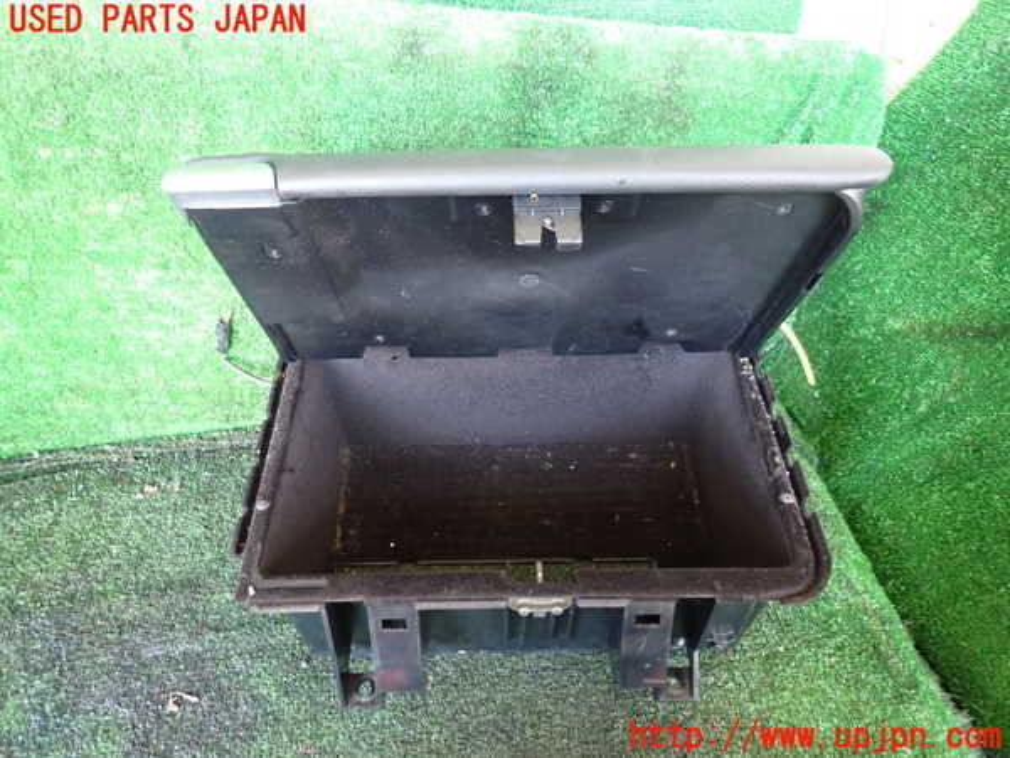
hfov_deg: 69.4
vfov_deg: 54.9
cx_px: 505
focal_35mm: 25
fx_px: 729
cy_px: 379
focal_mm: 4.5
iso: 640
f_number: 2
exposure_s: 1/30
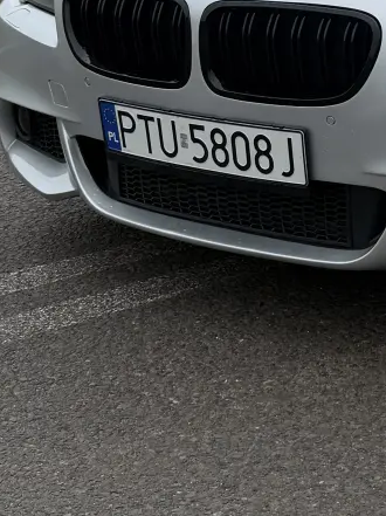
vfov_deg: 20.4
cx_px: 533
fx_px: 1385
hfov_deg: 15.0
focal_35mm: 93
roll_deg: -1.6
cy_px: -13
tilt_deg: -8.3
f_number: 1.78
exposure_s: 1/4975
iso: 80
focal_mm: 6.76
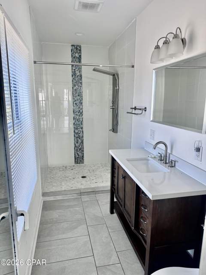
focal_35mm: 24
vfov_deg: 71.6
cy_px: 138
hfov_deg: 56.8
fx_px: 190
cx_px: 103
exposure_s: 1/121
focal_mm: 6.86
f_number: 1.78
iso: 64
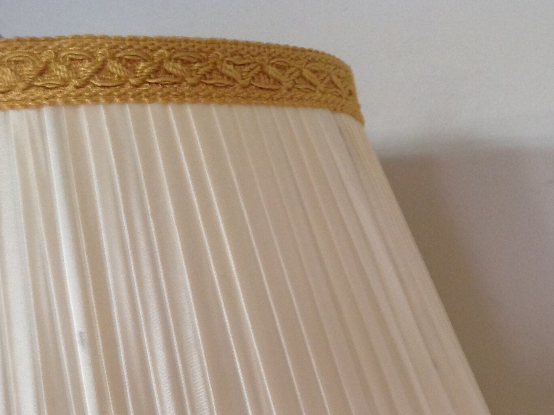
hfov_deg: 29.3
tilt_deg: -11.5
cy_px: 513
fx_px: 1056
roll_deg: +3.7
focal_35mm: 66
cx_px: 330
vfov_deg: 20.6
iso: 125
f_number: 2.4
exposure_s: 1/15
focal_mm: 4.28
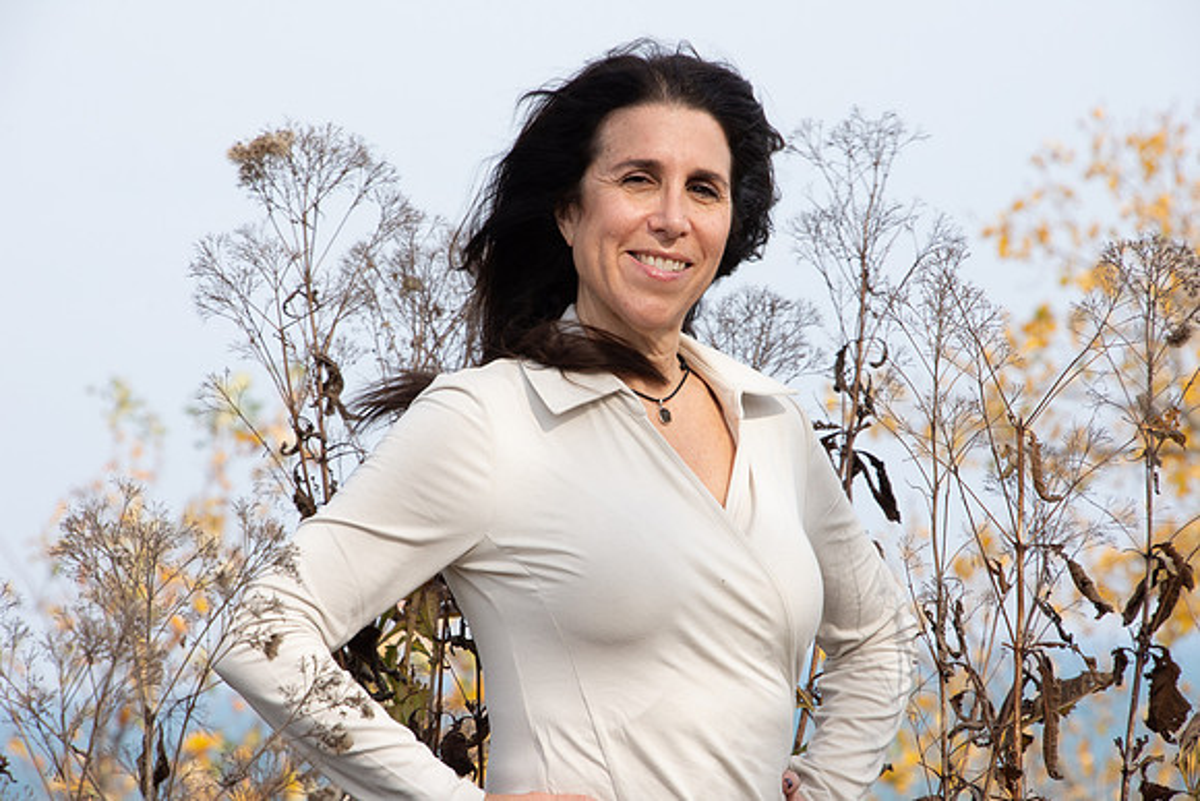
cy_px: 400
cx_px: 600
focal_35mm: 278
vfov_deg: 5.0
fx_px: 9252
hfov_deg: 7.4
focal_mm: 185
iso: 640
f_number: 16
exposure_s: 1/250
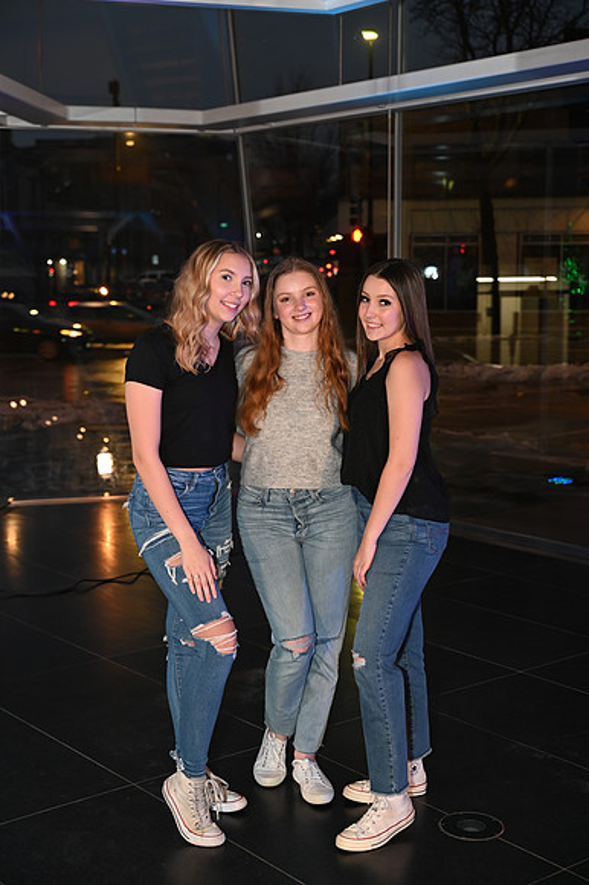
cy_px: 442
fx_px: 1351
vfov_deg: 36.3
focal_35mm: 55
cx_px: 294
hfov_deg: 24.6
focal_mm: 55
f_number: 4
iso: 800
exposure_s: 1/60
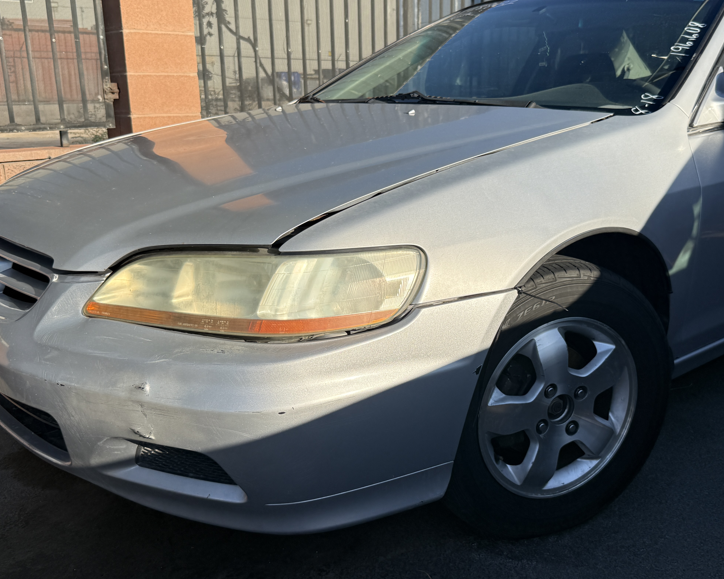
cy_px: 292
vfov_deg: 43.3
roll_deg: +1.2
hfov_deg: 52.8
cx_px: 394
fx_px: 728
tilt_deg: -13.6
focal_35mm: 34
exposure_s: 1/3759
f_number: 1.78
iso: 80
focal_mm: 6.76
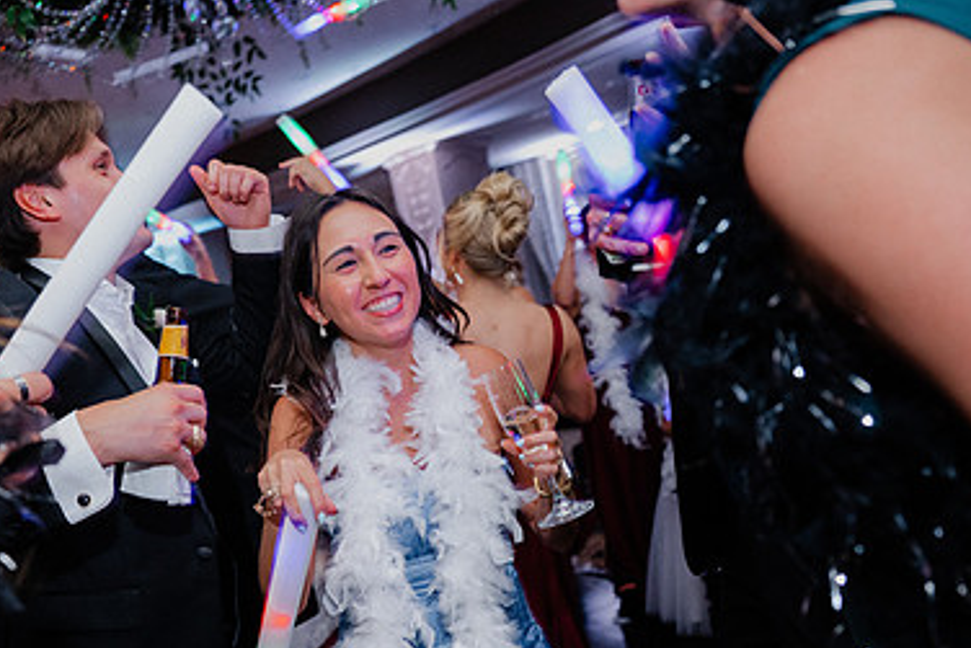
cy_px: 497
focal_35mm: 37
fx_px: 998
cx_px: 320
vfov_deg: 35.1
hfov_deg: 50.9
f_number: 2.8
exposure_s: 1/50
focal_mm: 24
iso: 2000
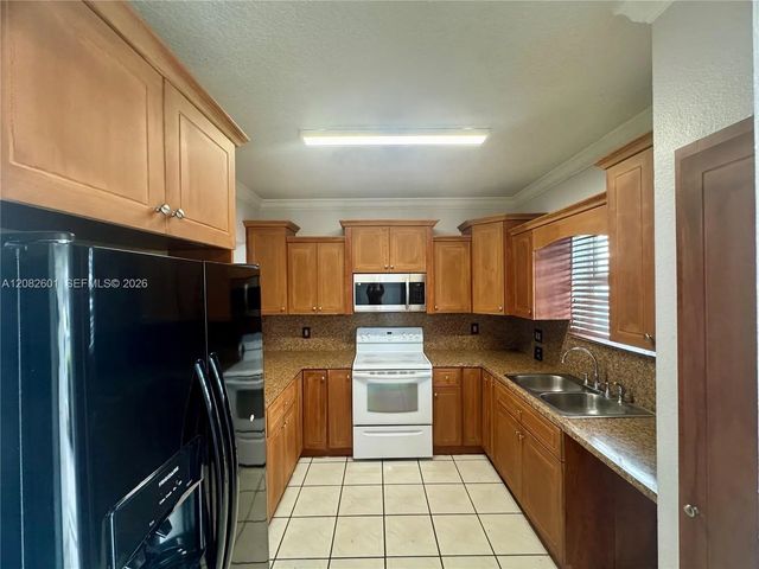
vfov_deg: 85.7
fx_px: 307
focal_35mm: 14
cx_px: 380
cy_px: 284
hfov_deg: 102.1
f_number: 2.2
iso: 200
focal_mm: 2.22
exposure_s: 1/60
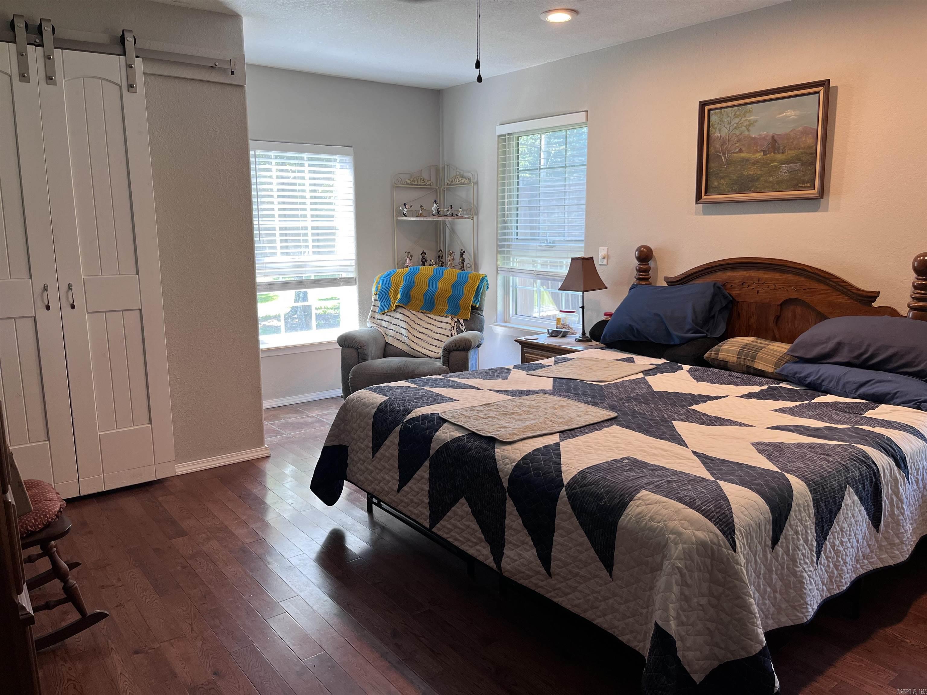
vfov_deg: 53.1
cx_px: 464
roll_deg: +0.5
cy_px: 348
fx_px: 696
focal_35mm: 26
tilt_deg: -10.6
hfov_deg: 67.3
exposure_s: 1/60
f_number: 1.6
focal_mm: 5.1
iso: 80
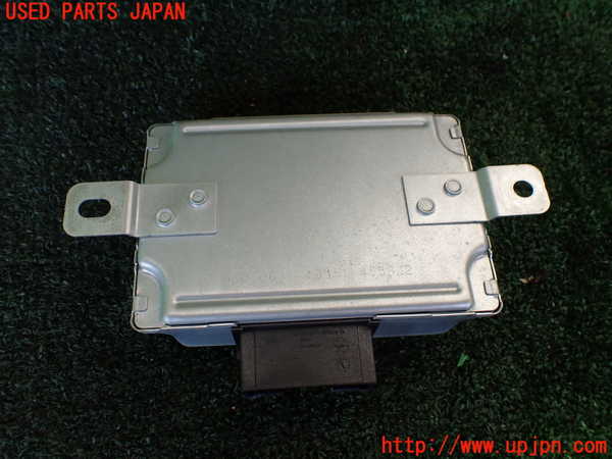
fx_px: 530
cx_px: 306
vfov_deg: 46.8
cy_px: 230
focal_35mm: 30
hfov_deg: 60.0
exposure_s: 1/125
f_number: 3.2
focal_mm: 5.4
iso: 100
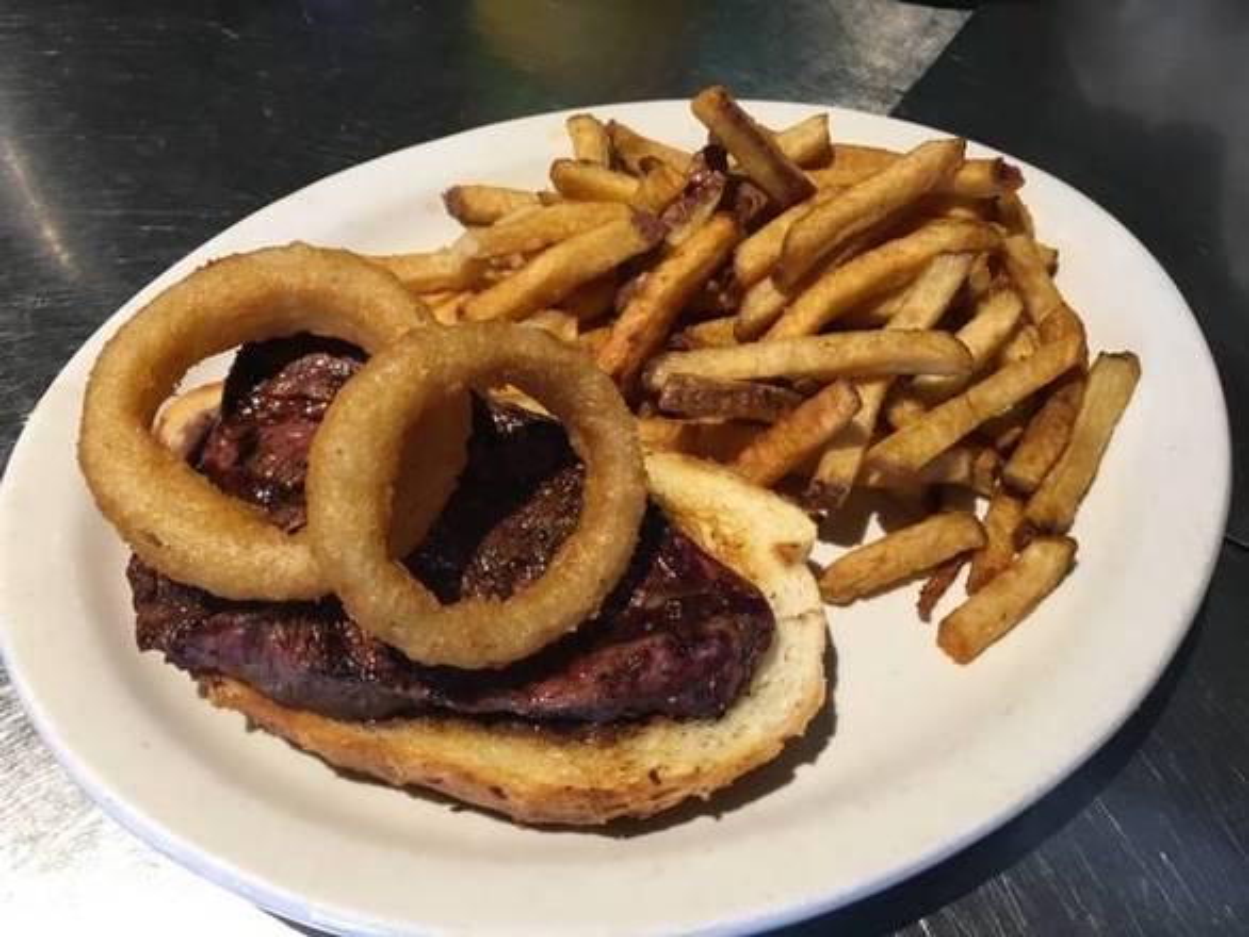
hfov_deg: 61.6
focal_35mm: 29
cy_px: 468
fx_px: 1047
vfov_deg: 48.3
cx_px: 624
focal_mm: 4.15
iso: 80
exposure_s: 1/30
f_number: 2.2
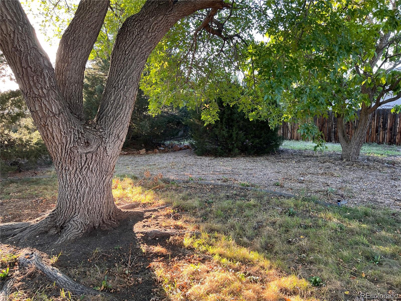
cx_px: 200
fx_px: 301
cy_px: 150
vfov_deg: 53.1
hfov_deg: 67.3
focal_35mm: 26
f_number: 1.5
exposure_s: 1/121
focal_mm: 5.7
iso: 50
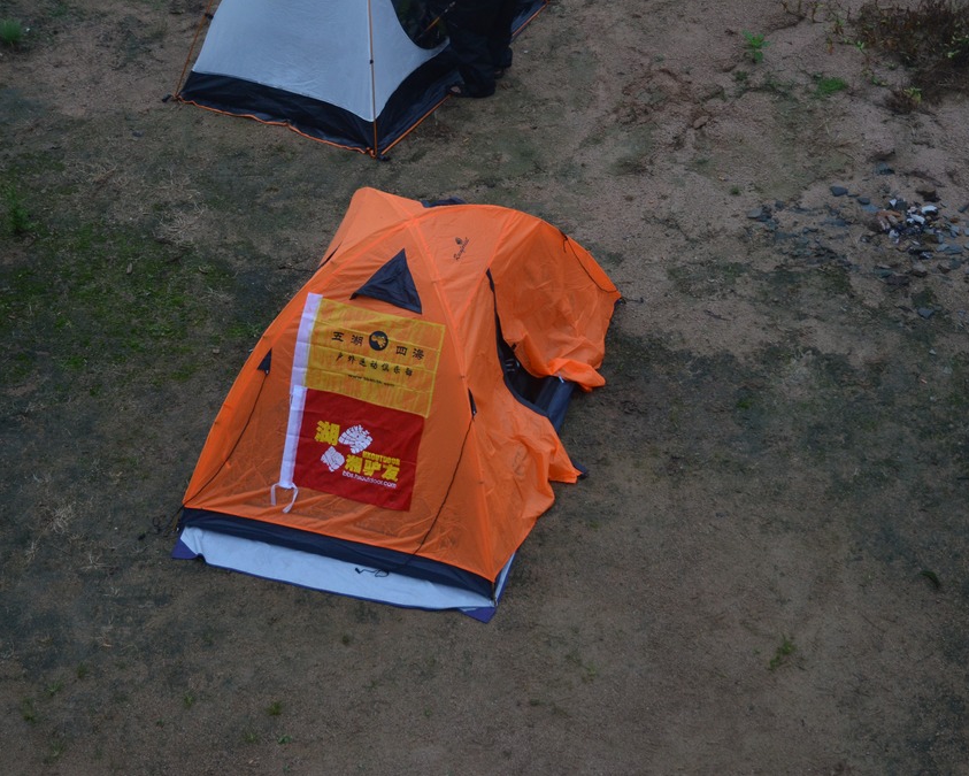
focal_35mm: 58
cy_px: 387
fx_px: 1664
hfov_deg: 32.5
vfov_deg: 26.2
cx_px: 476
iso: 800
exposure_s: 1/125
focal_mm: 34
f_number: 4.5
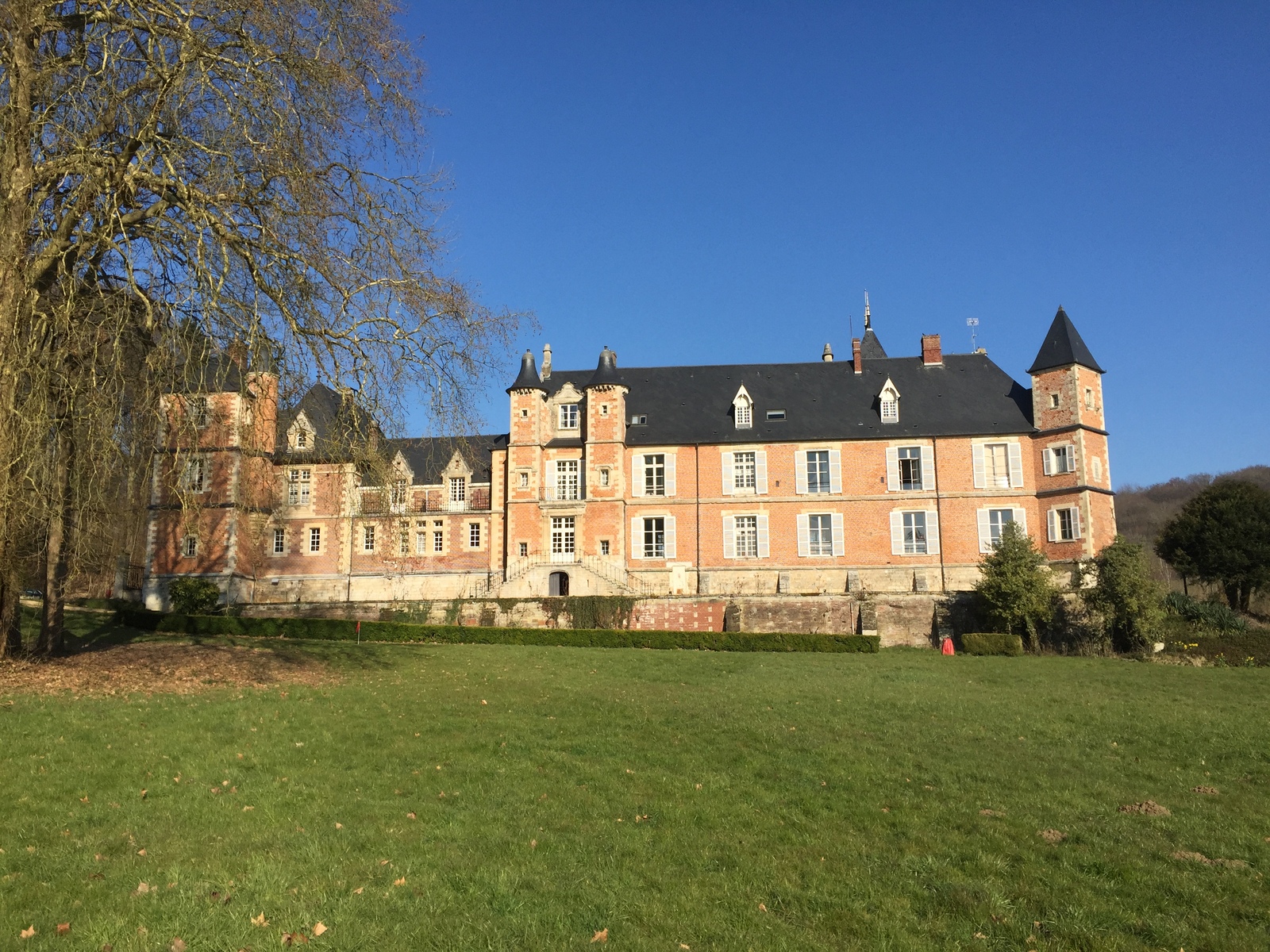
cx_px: 635
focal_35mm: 29
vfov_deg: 48.2
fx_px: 1064
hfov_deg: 61.7
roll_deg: +1.1
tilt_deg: +11.1
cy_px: 476
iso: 32
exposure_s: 1/2326
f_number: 2.2
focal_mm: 4.15
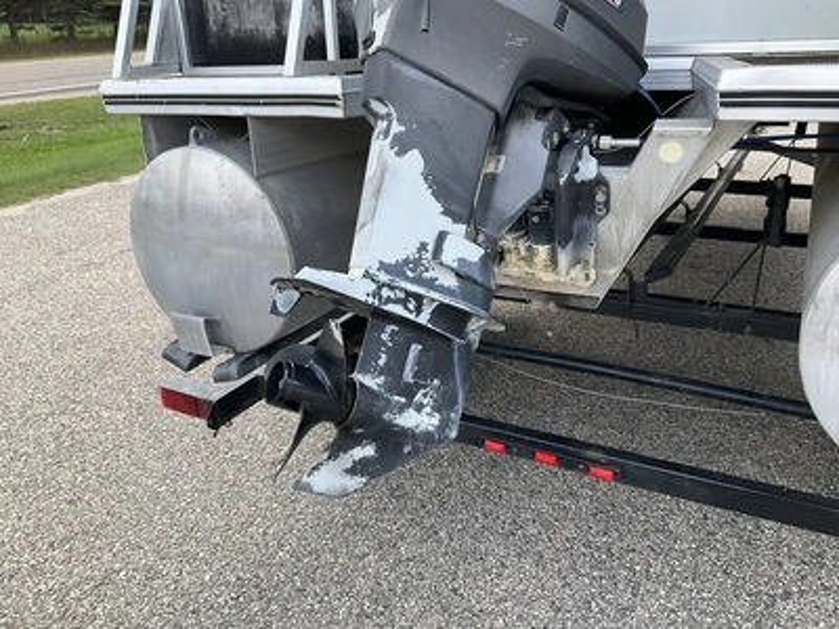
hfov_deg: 61.7
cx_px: 420
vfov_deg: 48.2
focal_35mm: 29
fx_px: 703
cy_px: 314
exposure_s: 1/351
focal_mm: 3
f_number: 1.8
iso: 25
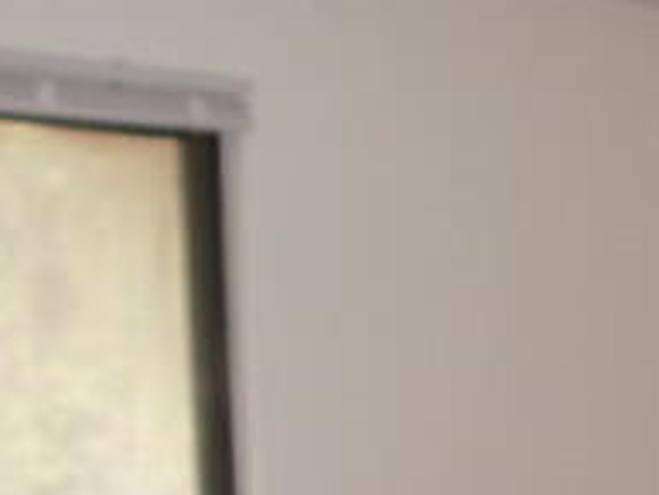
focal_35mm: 86
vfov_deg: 16.6
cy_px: 556
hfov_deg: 21.6
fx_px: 1638
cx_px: 724
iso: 160
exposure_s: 1/25
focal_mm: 4.65
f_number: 2.6
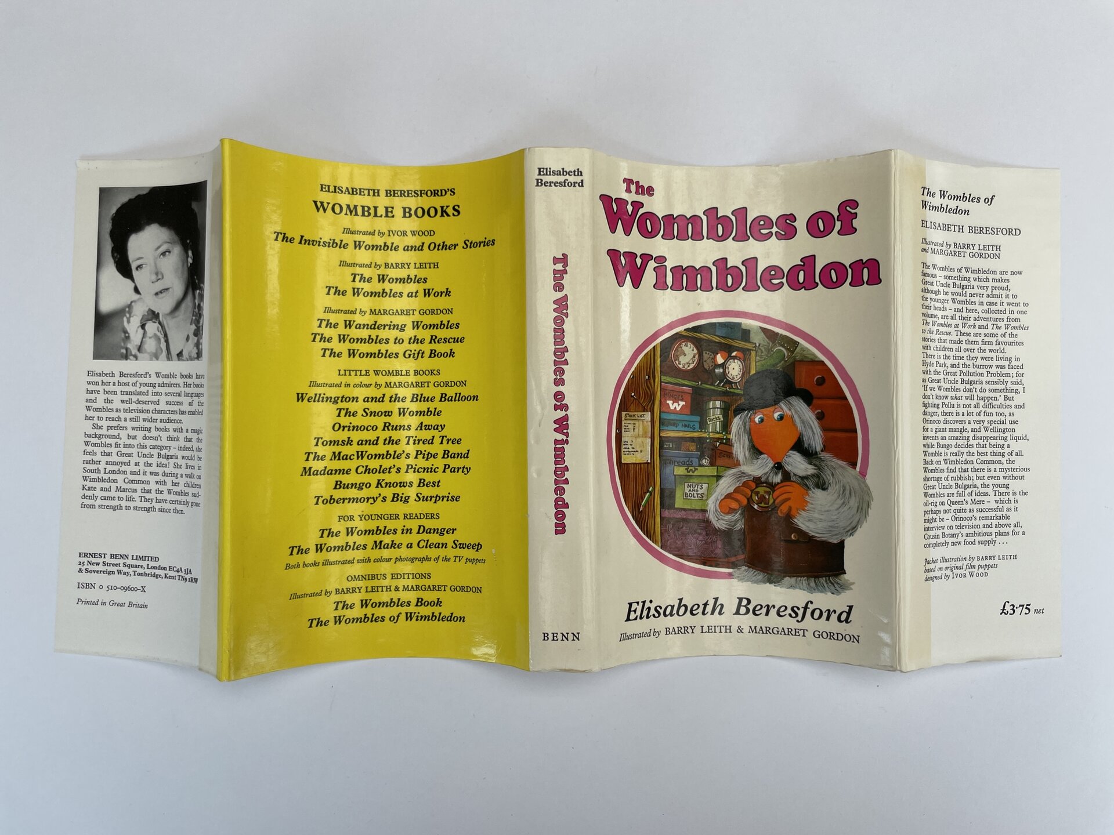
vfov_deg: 53.1
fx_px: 837
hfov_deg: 67.3
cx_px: 557
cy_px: 418
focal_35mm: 26
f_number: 1.6
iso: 32
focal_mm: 4.2
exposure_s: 1/498
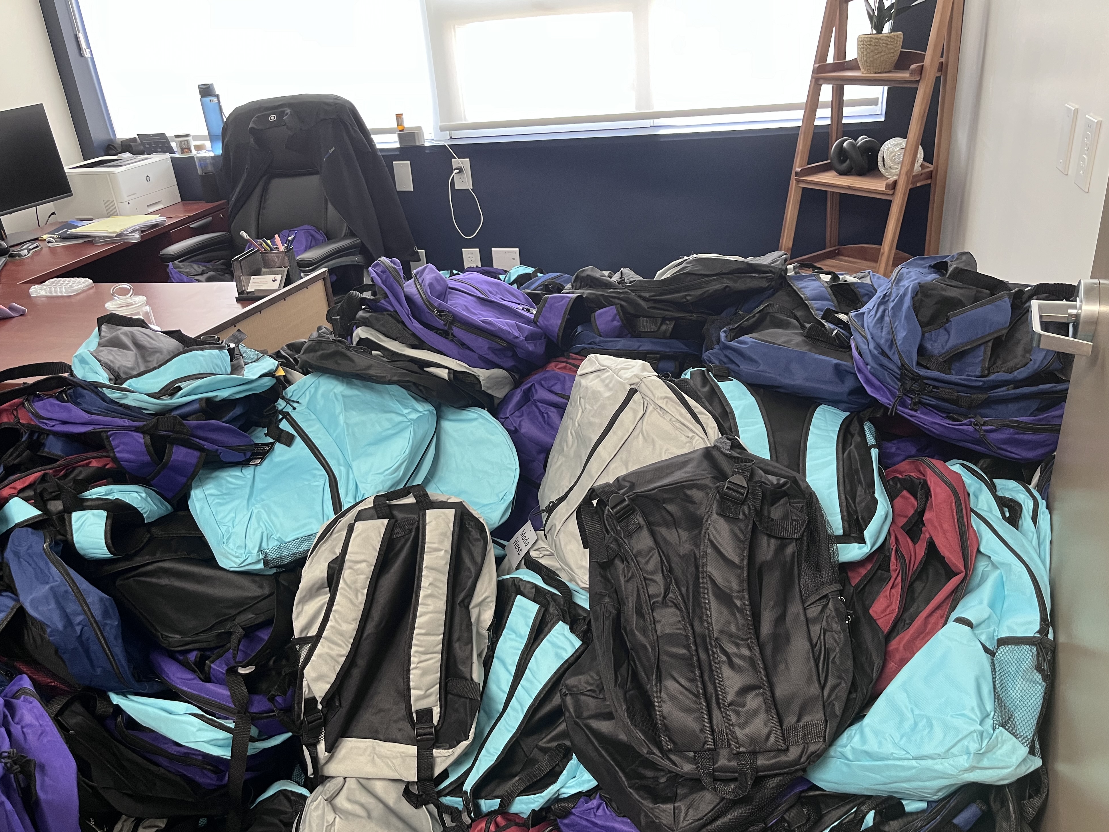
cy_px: 428
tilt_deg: -25.6
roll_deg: +5.9
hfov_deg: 65.3
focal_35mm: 27
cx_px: 537
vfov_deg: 51.3
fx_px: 865
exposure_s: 1/60
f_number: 1.6
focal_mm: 5.1
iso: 250
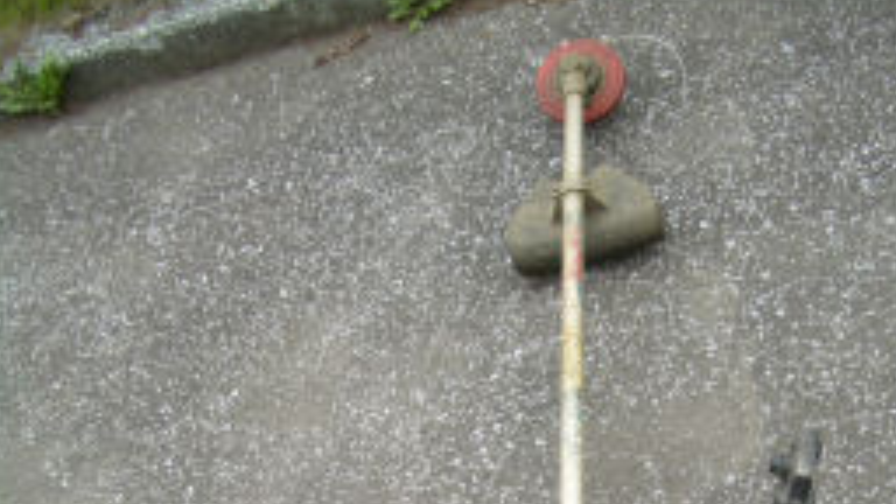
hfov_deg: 33.2
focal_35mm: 63
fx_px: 1497
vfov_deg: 17.5
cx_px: 544
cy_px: 721
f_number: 2.6
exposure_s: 1/500
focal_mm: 5.8
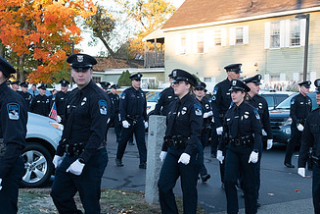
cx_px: 199
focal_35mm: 62
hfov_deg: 32.2
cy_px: 149
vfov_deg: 21.8
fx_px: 551
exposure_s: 1/500
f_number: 4
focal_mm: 23
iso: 800
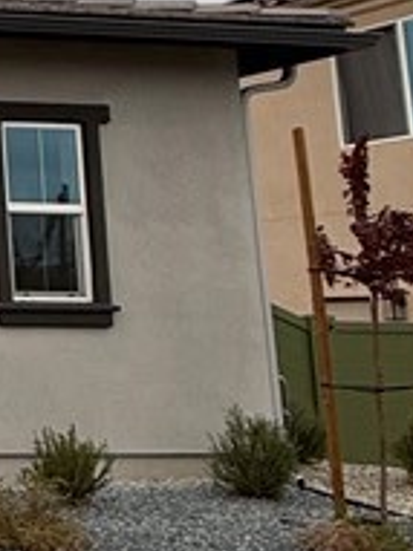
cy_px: 176
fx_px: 1194
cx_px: -656
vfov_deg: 25.8
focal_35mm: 75
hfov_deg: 13.1
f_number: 2.2
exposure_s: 1/2611
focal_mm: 2.22
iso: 50
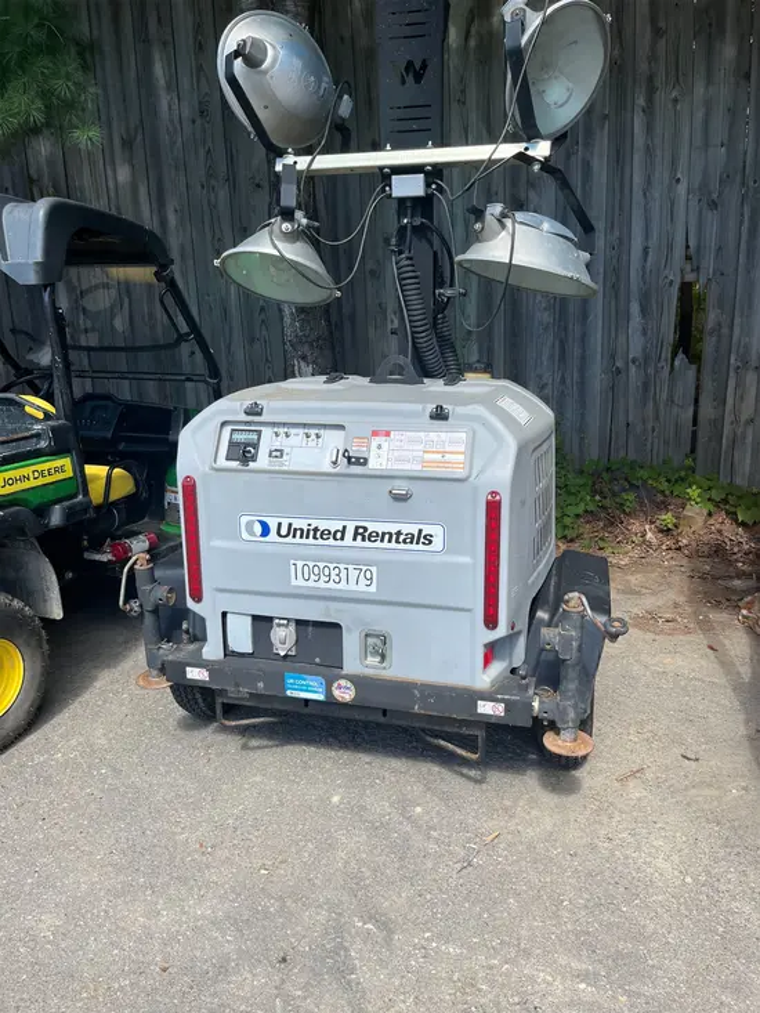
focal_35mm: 26
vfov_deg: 67.3
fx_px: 761
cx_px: 380
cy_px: 506
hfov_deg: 53.1
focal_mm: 5.1
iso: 50
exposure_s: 1/1647
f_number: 1.6
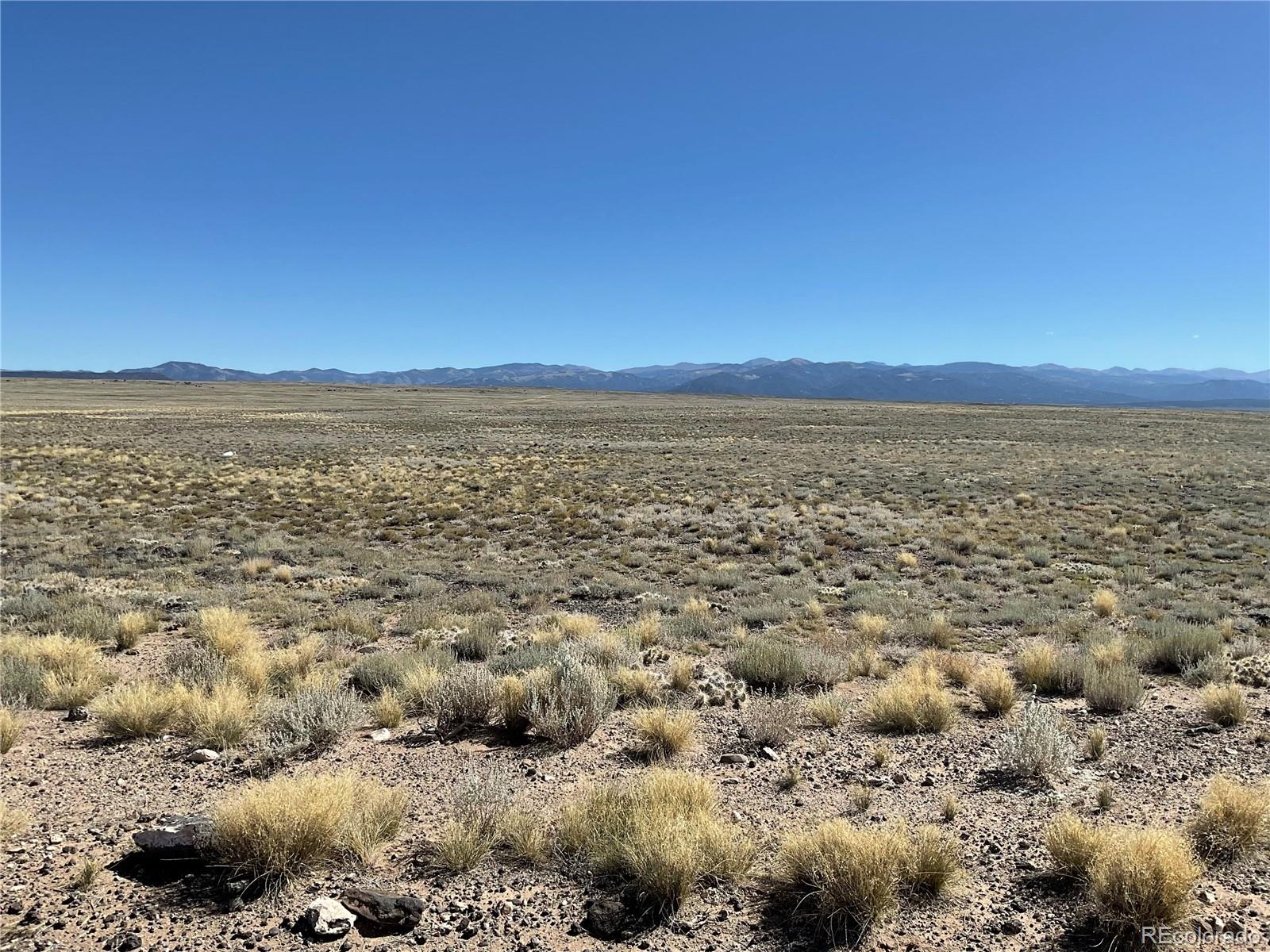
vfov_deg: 48.2
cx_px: 635
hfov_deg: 61.7
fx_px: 1064
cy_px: 476
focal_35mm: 29
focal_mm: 3
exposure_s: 1/2538
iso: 16
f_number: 1.8
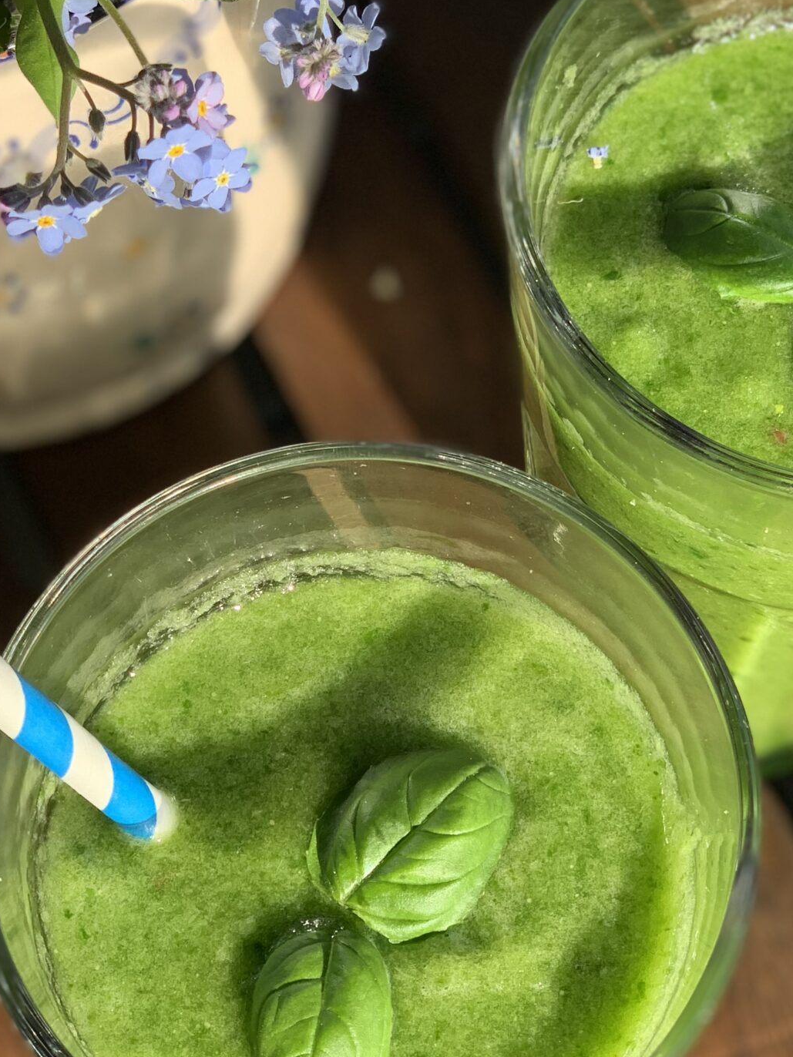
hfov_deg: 15.2
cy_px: 330
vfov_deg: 20.1
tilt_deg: -63.5
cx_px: 398
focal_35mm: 97
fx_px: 2963
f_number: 2.4
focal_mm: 6
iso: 16
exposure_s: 1/400
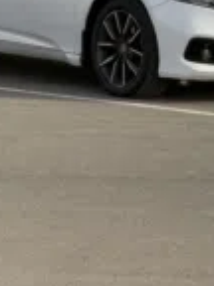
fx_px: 2283
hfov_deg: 5.4
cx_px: 125
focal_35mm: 277
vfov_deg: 7.1
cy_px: -107
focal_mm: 16.89
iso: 50
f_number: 2.8
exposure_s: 1/638
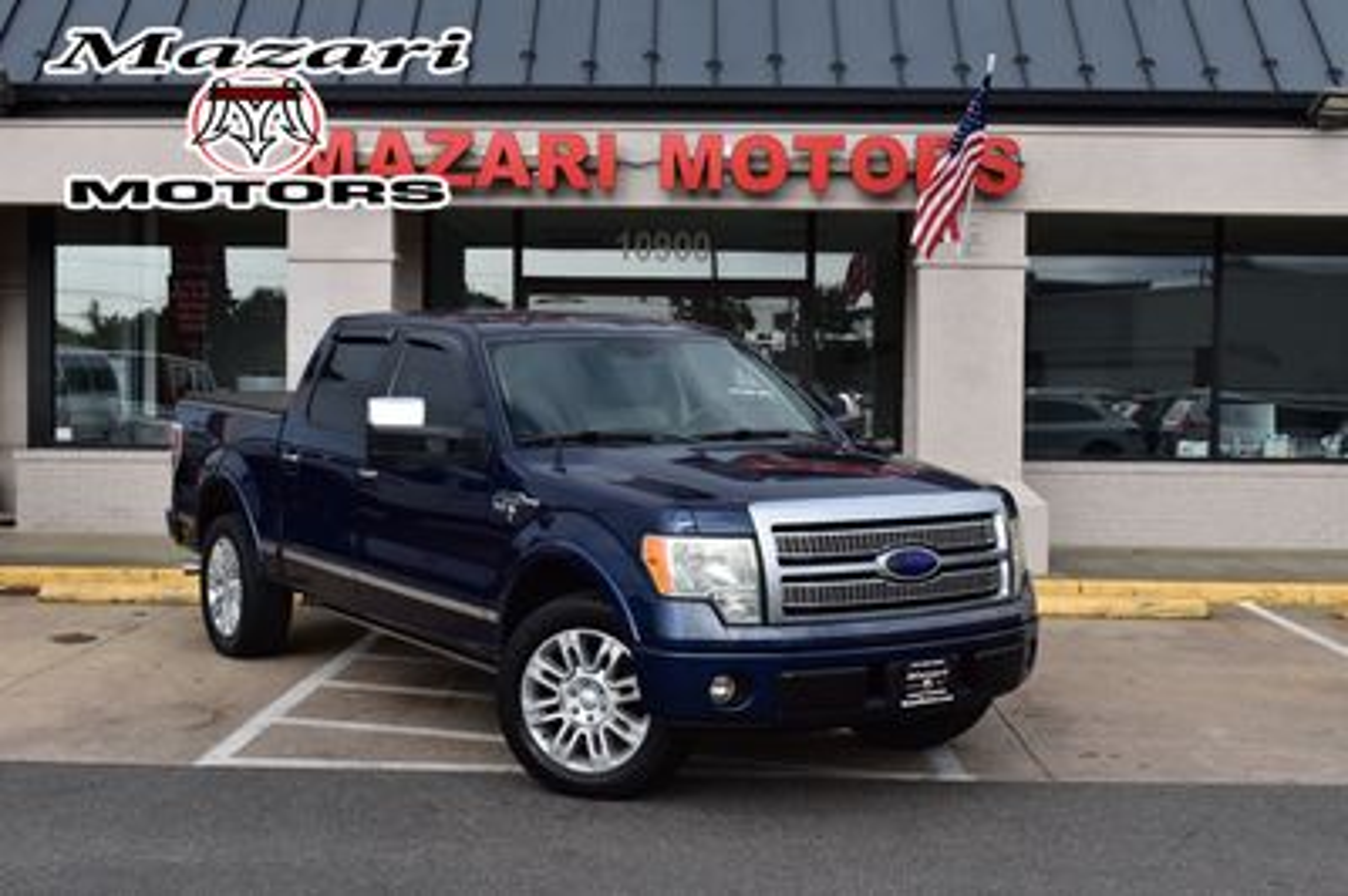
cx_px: 674
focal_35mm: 46
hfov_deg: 42.4
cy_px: 448
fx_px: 1740
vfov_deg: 28.9
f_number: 11
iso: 360
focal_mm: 31
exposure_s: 1/500
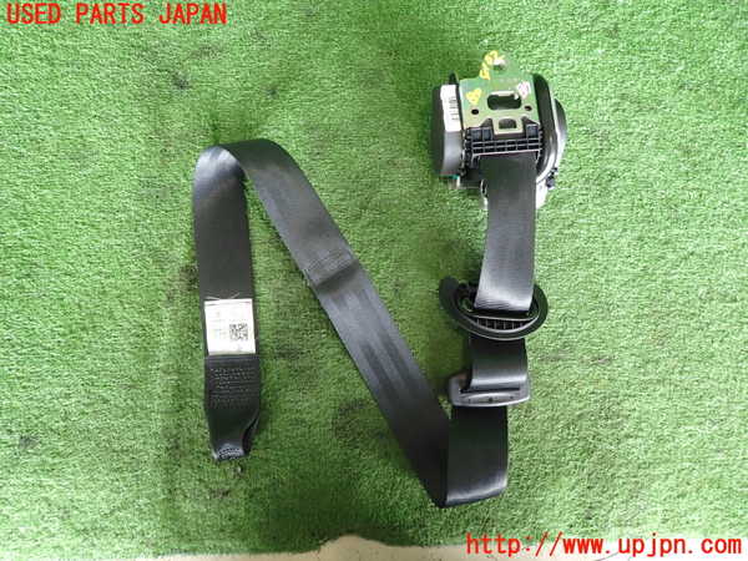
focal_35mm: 25
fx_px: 540
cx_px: 374
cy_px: 280
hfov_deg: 69.4
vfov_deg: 54.9
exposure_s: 1/30
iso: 200
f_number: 2
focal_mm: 4.5
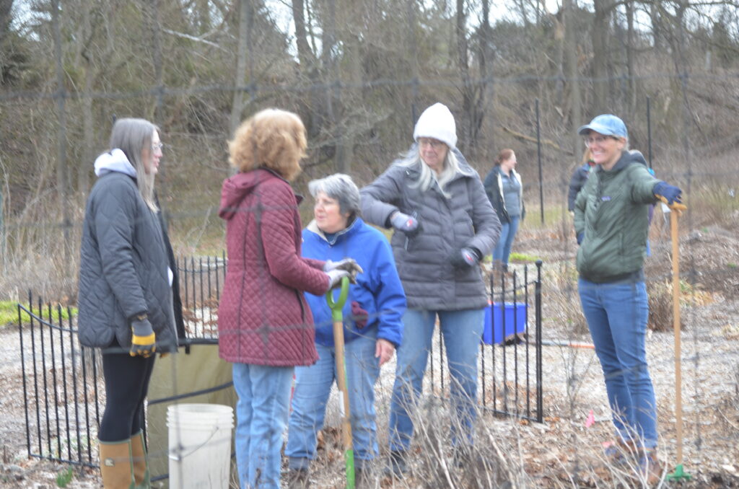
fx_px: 1690
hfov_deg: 24.7
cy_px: 244
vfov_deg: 16.5
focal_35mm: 82
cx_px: 370
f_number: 6.3
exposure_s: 1/160
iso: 200
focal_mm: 55
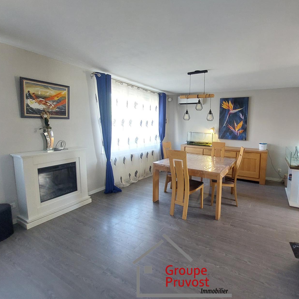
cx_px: 182
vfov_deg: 87.4
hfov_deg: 86.1
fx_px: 156
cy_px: 144
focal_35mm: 16
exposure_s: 1/50
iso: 320
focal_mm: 1.74
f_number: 2.2
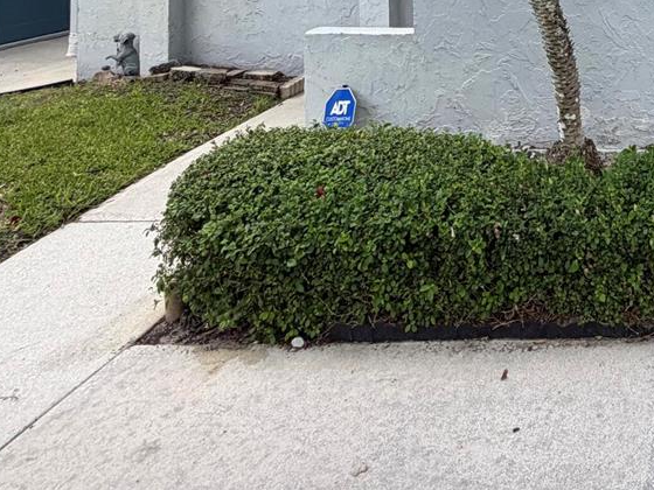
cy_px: -144
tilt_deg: +2.6
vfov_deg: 29.2
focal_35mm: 40
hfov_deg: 39.5
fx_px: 756
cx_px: 696
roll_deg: +2.3
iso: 64
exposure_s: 1/502
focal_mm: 2.22
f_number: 2.2
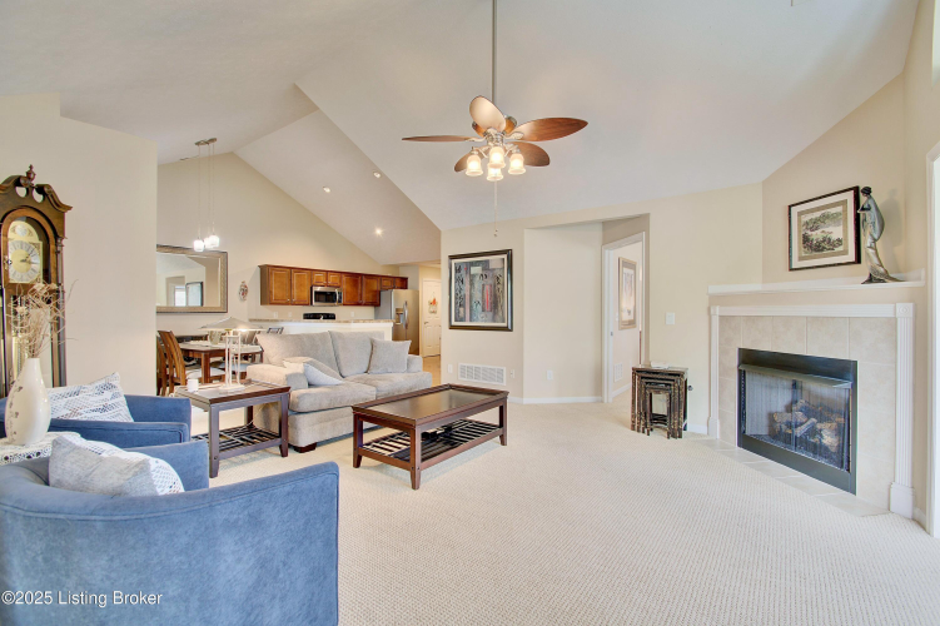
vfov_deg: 77.3
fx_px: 391
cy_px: 313
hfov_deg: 100.4
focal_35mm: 15
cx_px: 470
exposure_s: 1/3
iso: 100
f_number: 8
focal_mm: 10
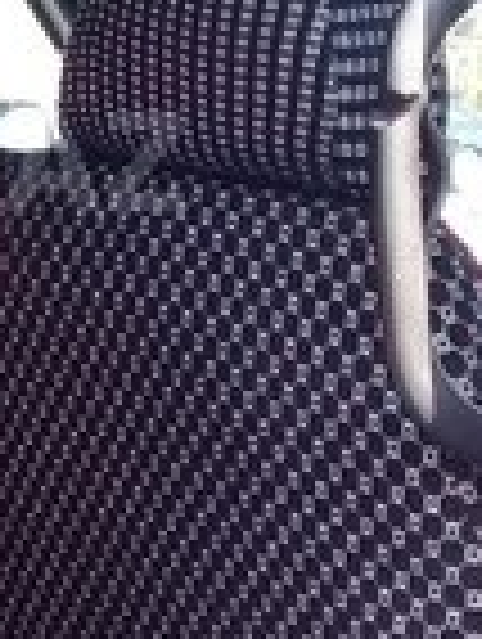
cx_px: -162
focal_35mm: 108
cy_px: 162
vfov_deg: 18.1
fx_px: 1999
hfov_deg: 13.2
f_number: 2.2
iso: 64
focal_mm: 3.3
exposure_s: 1/124
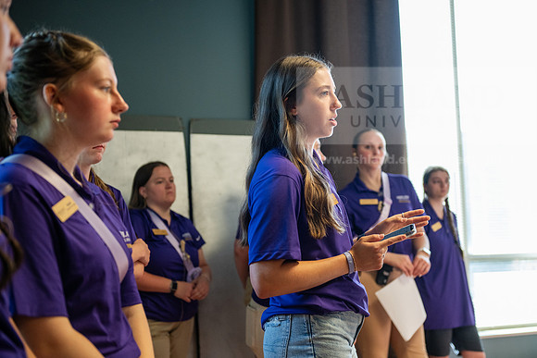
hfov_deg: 38.2
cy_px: 179
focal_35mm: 52
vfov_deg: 26.0
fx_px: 776
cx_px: 268
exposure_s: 1/250
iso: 1000
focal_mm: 52
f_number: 3.2
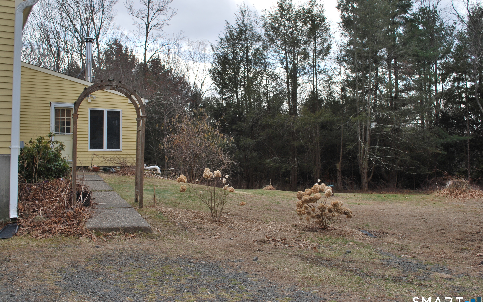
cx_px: 242
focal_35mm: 37
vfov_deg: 34.4
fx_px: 487
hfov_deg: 52.8
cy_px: 147
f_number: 5.6
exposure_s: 1/200
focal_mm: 24
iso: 100
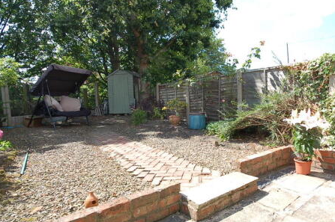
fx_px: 204
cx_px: 194
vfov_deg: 57.1
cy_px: 105
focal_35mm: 22
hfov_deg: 78.1
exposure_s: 1/250
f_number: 8
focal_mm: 10
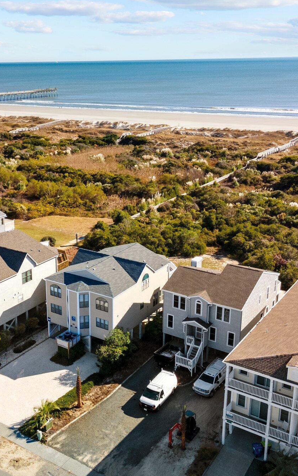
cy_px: 236
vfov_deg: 50.4
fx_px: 507
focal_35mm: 39
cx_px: 88
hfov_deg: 32.4
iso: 100
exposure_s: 1/160
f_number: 2.8
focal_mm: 4.5
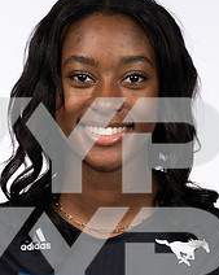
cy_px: 250
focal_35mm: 134
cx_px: 70
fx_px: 1088
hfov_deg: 11.5
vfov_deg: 14.2
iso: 200
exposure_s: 1/250
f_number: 7.1
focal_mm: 44
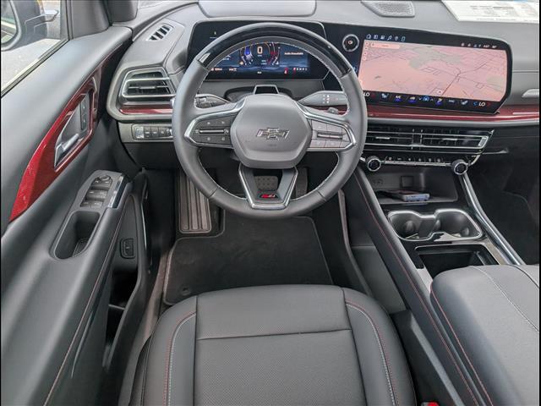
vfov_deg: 56.8
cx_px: 270
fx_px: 375
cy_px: 203
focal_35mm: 24
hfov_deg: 71.6
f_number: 1.68
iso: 21
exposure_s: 1/1000
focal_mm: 6.9
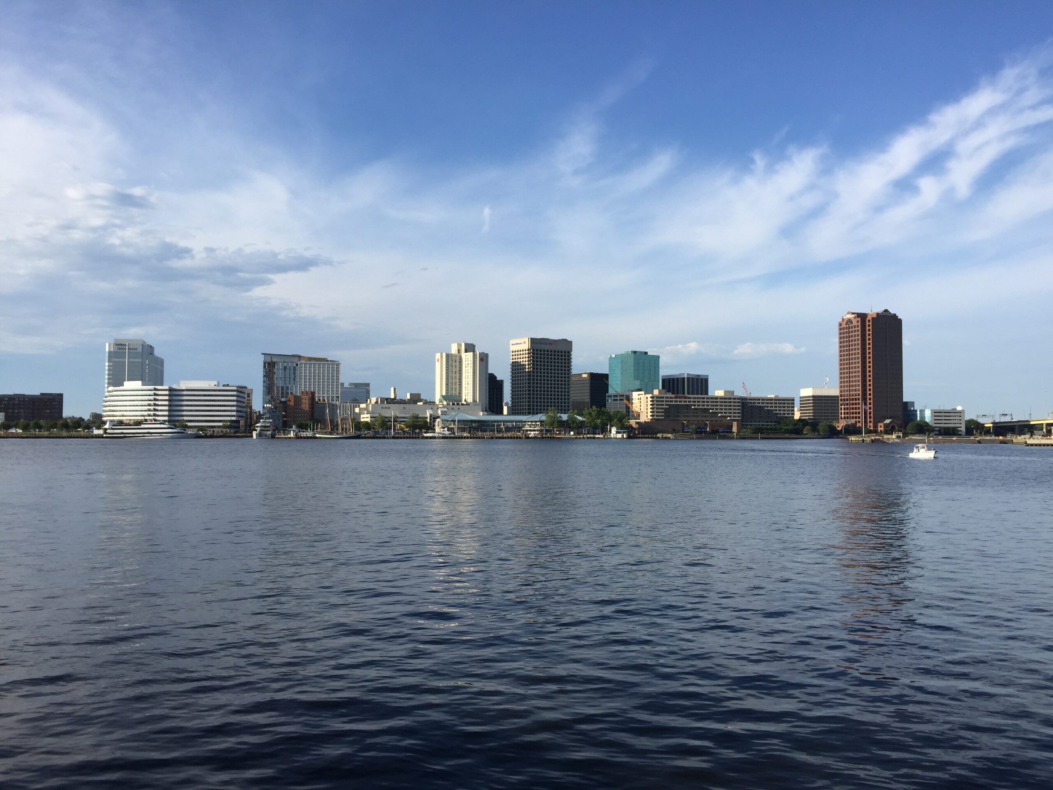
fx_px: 882
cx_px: 526
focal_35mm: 29
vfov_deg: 48.2
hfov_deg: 61.7
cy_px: 395
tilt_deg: +0.0
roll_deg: -1.0
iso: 32
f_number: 2.2
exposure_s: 1/1883
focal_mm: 4.15
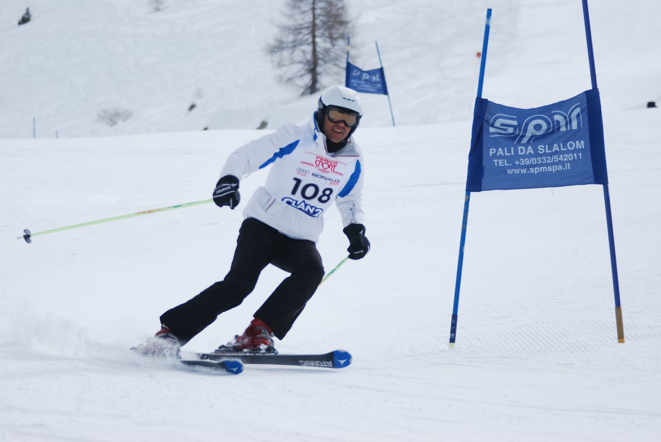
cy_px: 221
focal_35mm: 225
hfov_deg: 9.1
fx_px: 4136
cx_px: 330
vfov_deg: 6.1
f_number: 5
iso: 100
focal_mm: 150
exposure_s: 1/1250
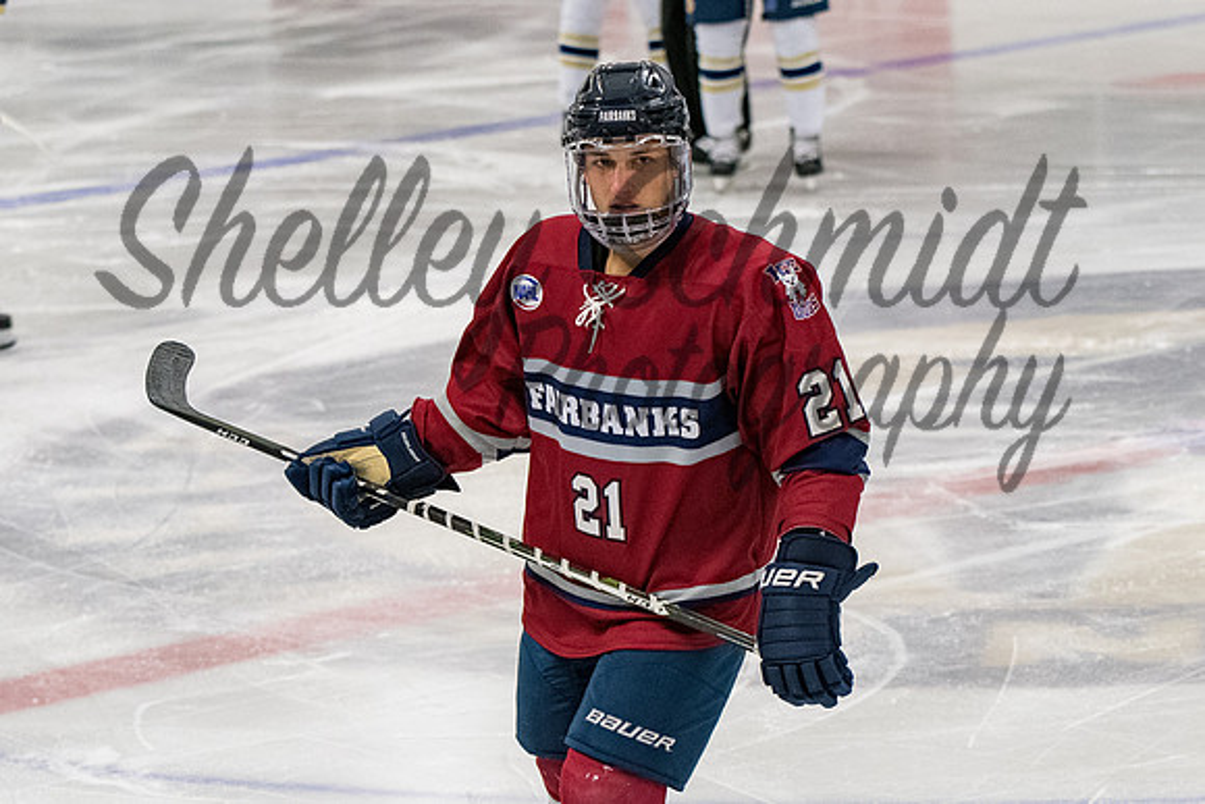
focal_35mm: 189
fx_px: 6326
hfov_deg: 10.9
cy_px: 358
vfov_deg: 7.3
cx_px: 571
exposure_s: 1/800
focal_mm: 95
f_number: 3.5
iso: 2500
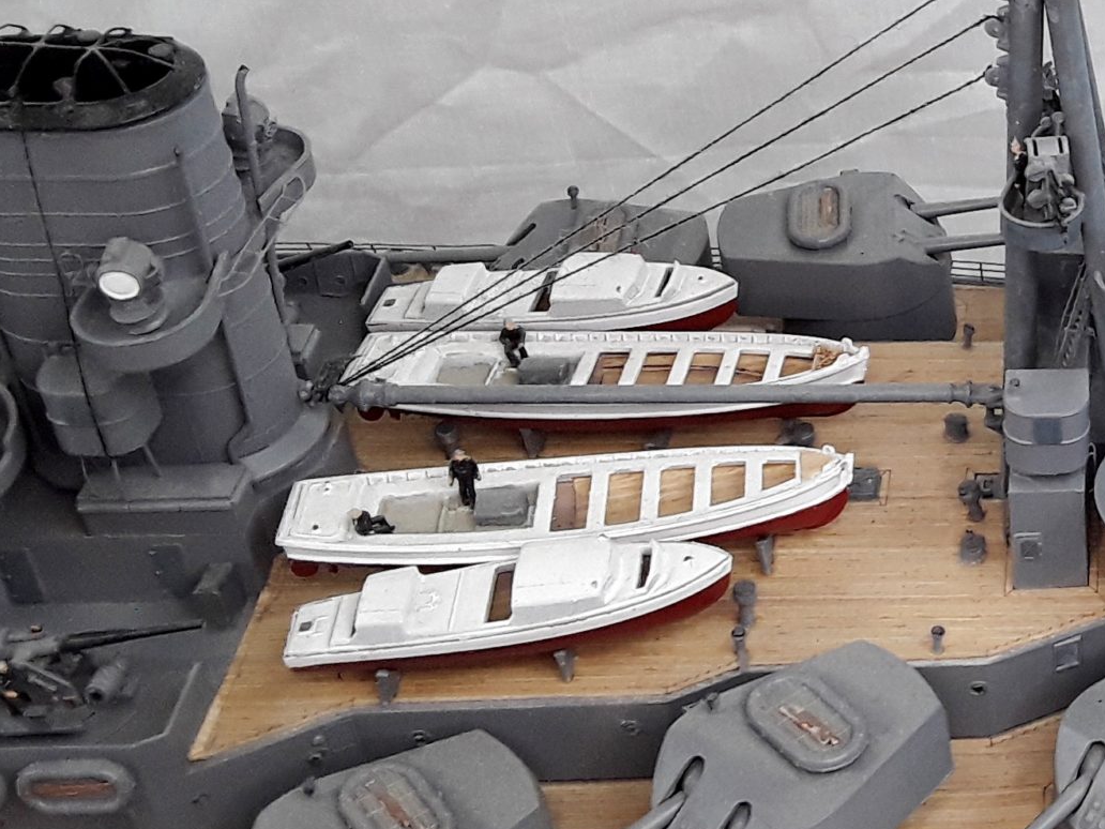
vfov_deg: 21.9
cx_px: 1350
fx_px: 2139
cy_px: 288
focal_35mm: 67
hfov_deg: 25.7
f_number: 1.9
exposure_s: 1/100
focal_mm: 2.91
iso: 50
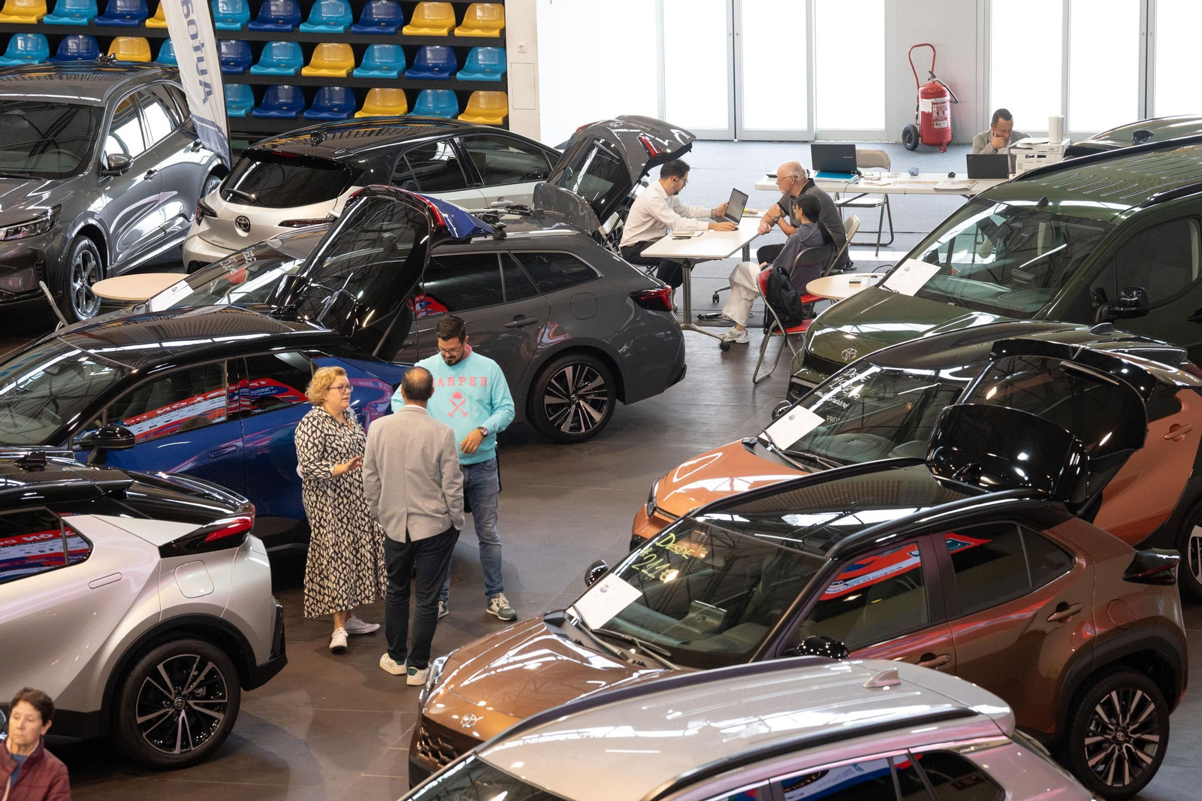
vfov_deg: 10.2
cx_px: 601
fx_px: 4506
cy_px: 400
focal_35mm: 135
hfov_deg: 15.2
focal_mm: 135
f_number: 5.6
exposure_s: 1/100
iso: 1000
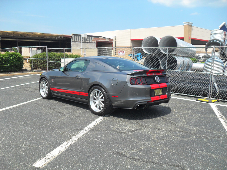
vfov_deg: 40.7
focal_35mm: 35
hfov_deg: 52.6
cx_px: 114
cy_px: 85
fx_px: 229
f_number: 8.9
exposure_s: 1/125
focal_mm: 6.2
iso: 100
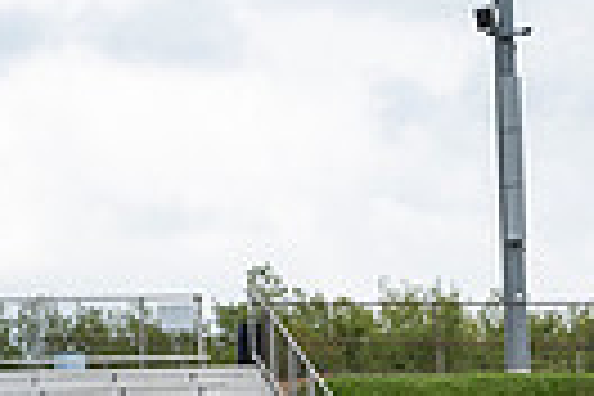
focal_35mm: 276
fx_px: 4554
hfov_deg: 7.4
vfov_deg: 4.9
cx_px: 558
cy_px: 857
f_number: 4
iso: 250
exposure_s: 1/800
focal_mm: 63
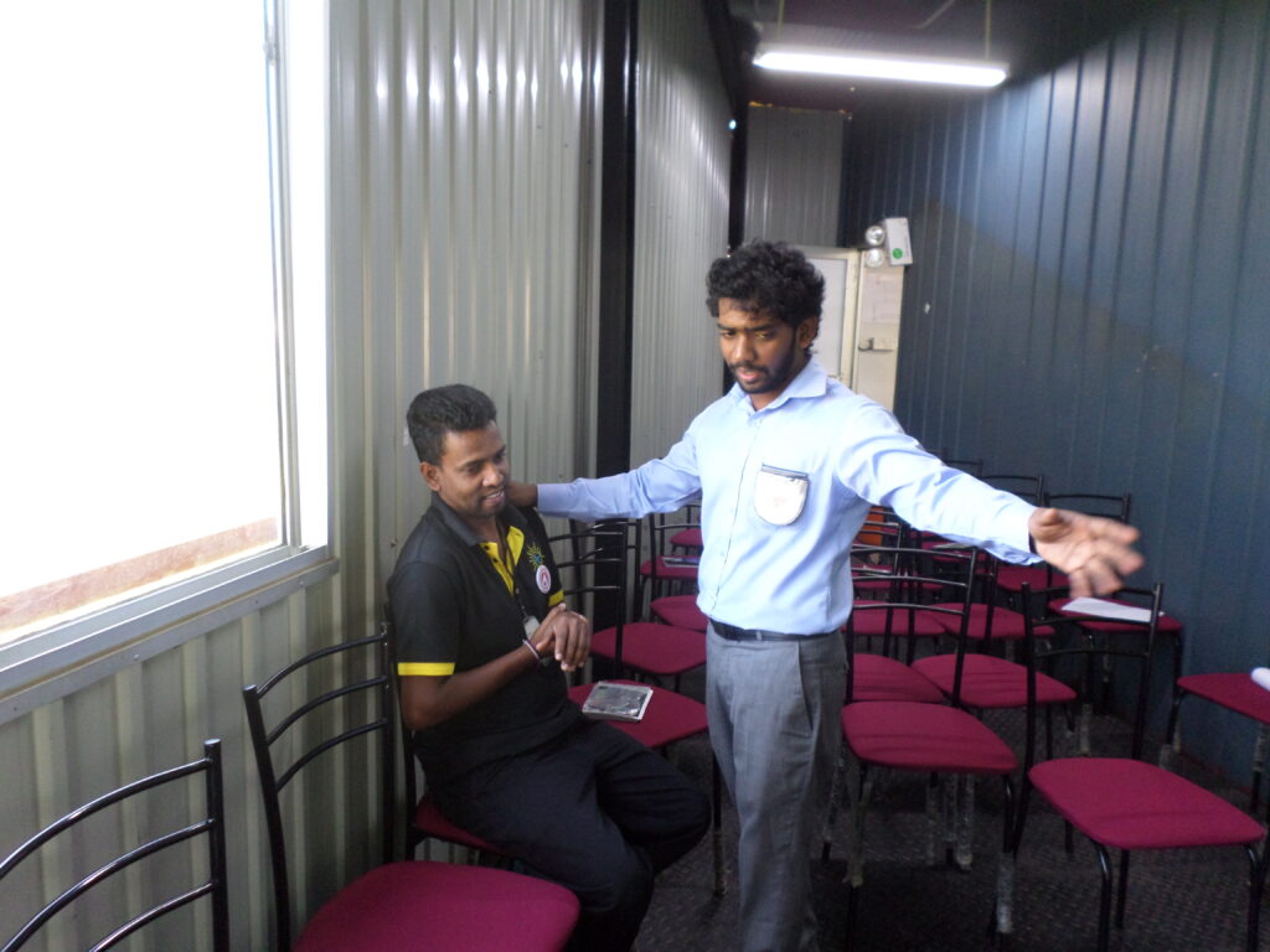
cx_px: 635
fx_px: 917
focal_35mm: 25
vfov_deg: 54.9
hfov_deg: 69.4
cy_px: 476
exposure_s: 1/30
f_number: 2.5
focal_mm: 4.5
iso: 160
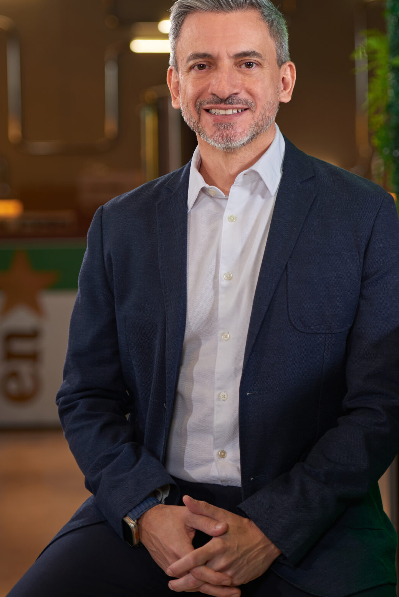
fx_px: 2459
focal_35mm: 148
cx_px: 309
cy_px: 189
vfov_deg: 13.8
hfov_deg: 9.3
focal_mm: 90
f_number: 2.8
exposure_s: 1/40
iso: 79
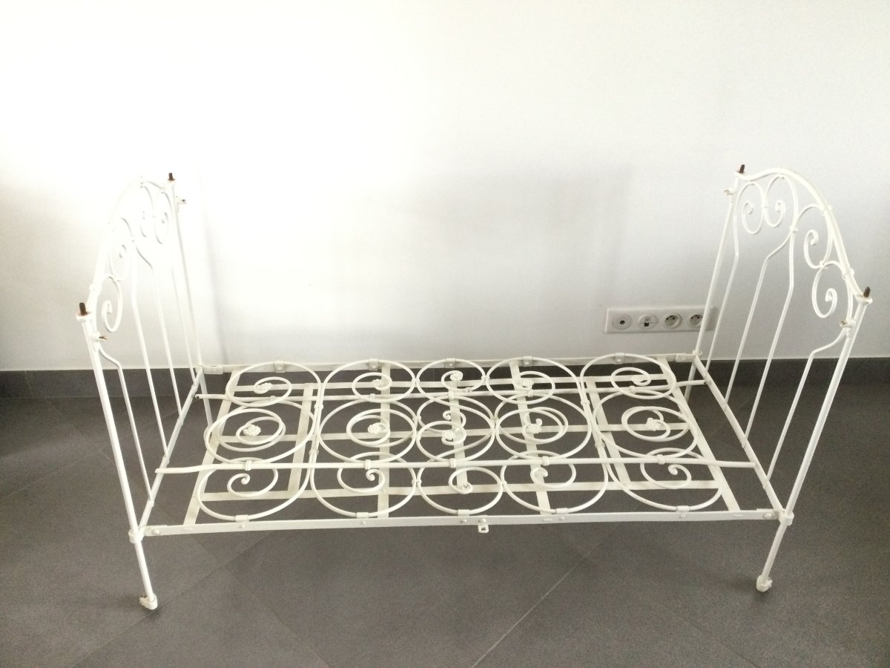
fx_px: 797
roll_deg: -0.1
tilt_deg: -32.1
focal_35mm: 31
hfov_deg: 58.4
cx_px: 445
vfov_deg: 45.4
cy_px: 334
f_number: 2.4
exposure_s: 1/33
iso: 200
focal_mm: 3.3
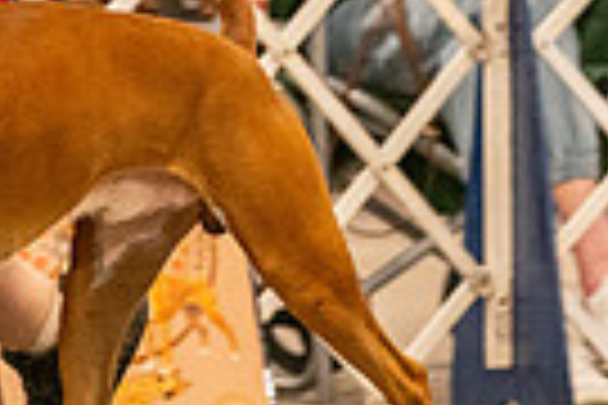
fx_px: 11196
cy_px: -56
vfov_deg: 2.1
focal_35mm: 663
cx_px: -158
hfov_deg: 3.1
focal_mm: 154
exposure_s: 1/250
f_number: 3.5
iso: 6400
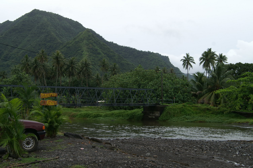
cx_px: 126
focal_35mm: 45
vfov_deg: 29.8
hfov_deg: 43.6
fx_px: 316
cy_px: 84
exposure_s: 1/160
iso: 100
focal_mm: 30
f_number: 10
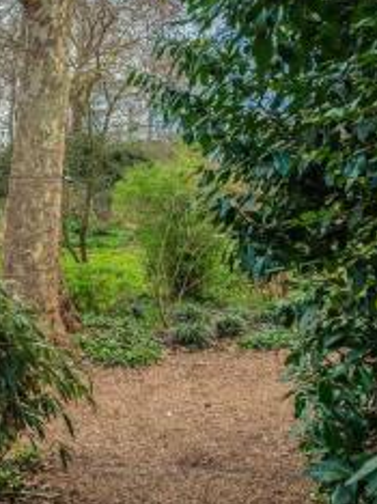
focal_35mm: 47
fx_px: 684
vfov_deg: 40.0
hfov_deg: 26.7
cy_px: 173
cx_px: -95
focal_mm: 24
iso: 400
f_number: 8
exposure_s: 1/160
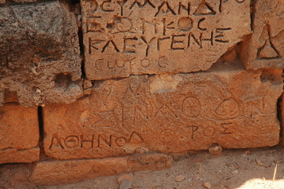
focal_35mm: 105
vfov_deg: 13.0
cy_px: 94
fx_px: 827
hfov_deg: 19.5
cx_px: 142
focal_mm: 70
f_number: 13
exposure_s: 1/60
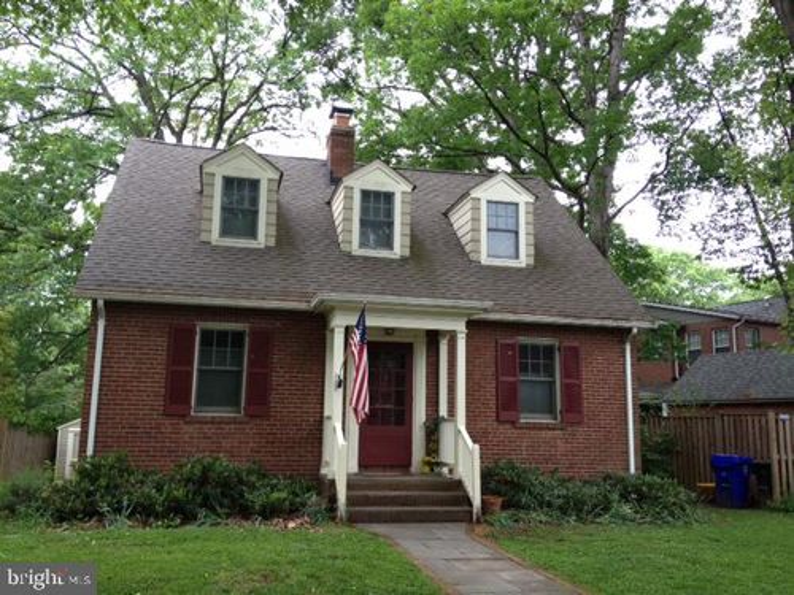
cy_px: 298
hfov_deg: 52.6
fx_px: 803
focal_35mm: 35
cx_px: 397
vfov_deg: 40.7
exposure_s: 1/208
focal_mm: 4.28
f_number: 2.4
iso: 100
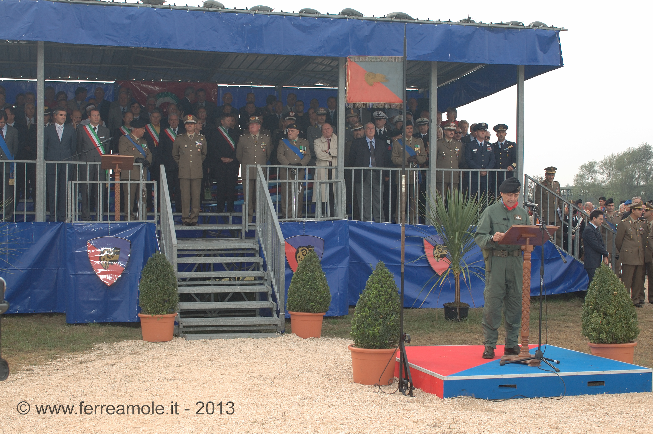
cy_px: 217
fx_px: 951
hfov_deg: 37.9
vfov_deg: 25.7
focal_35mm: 52
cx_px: 326
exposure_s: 1/100
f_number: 8
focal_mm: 35
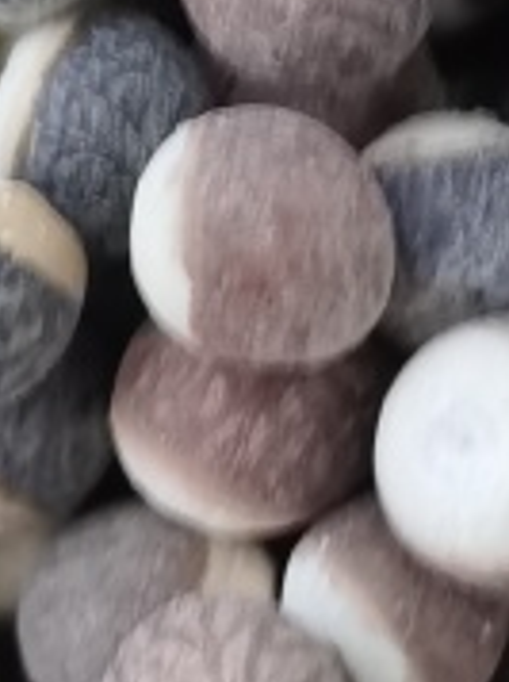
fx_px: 3184
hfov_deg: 9.1
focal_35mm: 162
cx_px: 402
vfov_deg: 12.2
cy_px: 174
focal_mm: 5.58
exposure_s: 1/18
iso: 800
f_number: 1.8
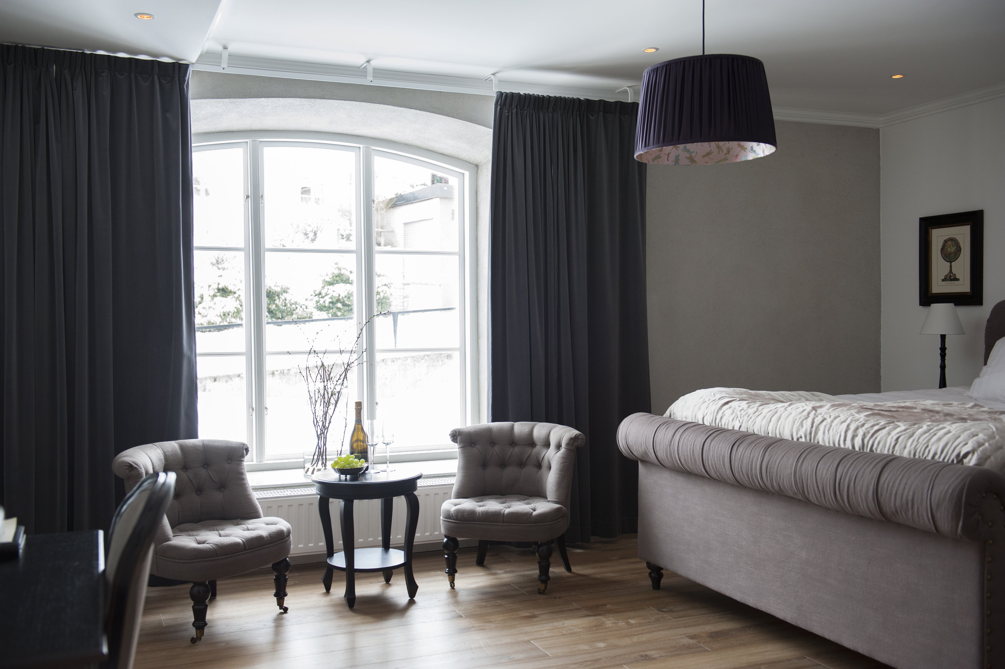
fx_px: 1004
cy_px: 334
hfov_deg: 53.2
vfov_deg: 36.8
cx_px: 502
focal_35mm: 36
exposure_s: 1/10
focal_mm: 36
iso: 800
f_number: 4
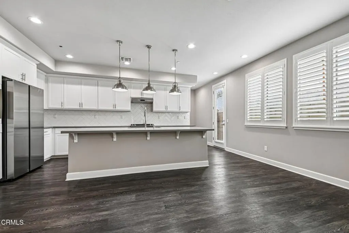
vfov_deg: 77.3
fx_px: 145
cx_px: 174
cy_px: 116
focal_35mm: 15
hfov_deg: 100.4
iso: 250
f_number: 8
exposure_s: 1/6
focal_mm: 15
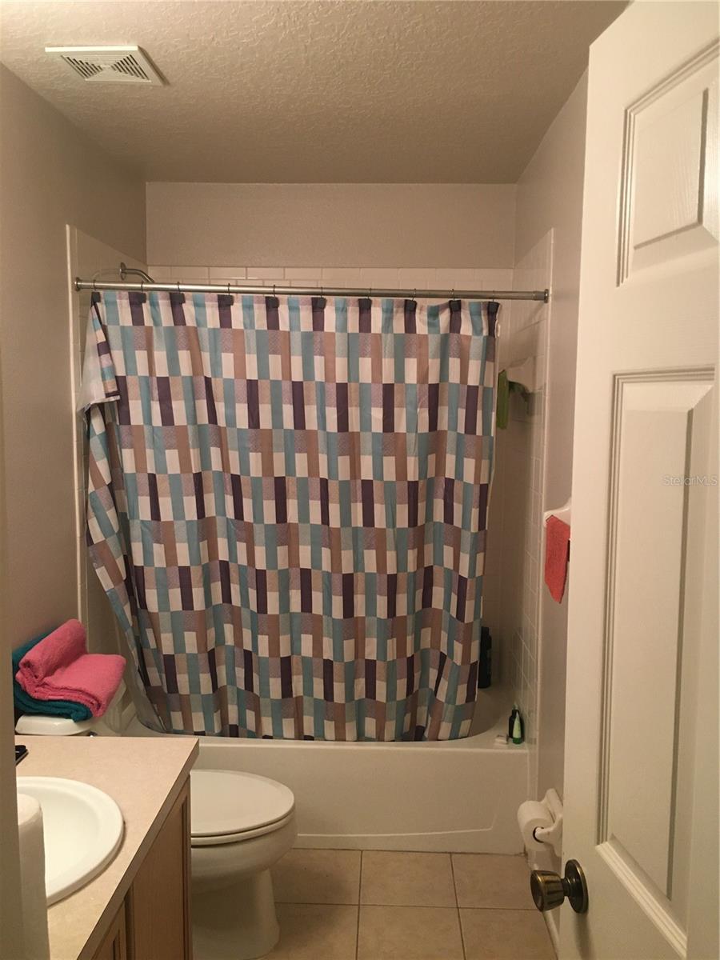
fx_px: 804
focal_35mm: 29
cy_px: 480
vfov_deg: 61.7
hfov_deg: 48.2
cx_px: 360
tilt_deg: -5.1
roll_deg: -0.5
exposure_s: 1/30
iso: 125
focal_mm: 4.15
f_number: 2.2
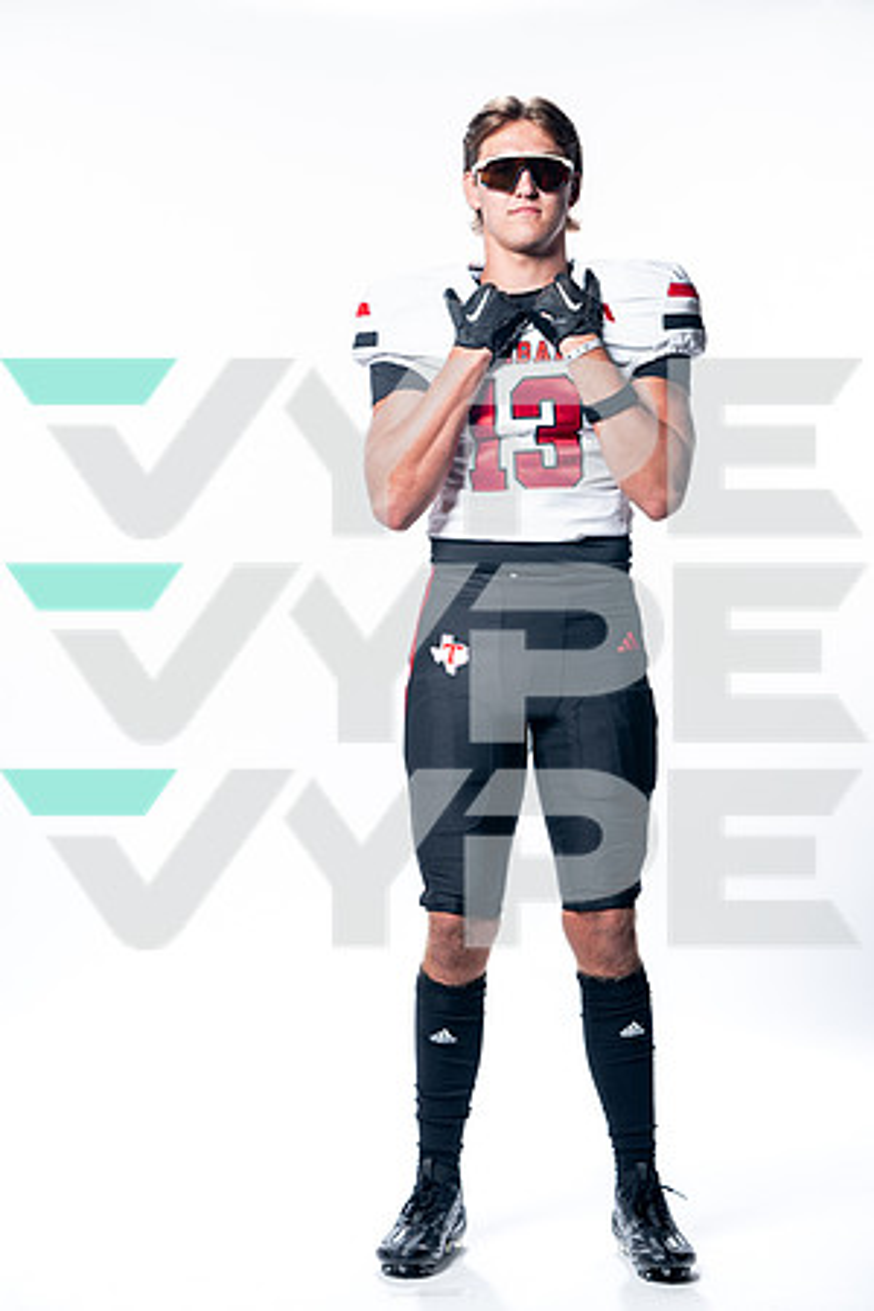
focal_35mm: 88
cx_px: 437
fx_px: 3204
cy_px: 656
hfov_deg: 15.5
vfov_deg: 23.1
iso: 100
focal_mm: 88
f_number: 5.6
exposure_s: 1/250
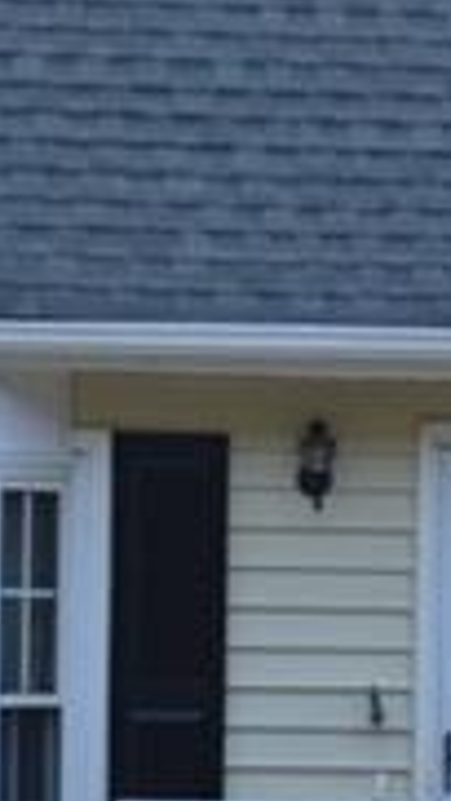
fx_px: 5286
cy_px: 571
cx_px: 690
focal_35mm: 249
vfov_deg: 8.6
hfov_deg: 4.8
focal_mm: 28
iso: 160
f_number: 8
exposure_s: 1/125
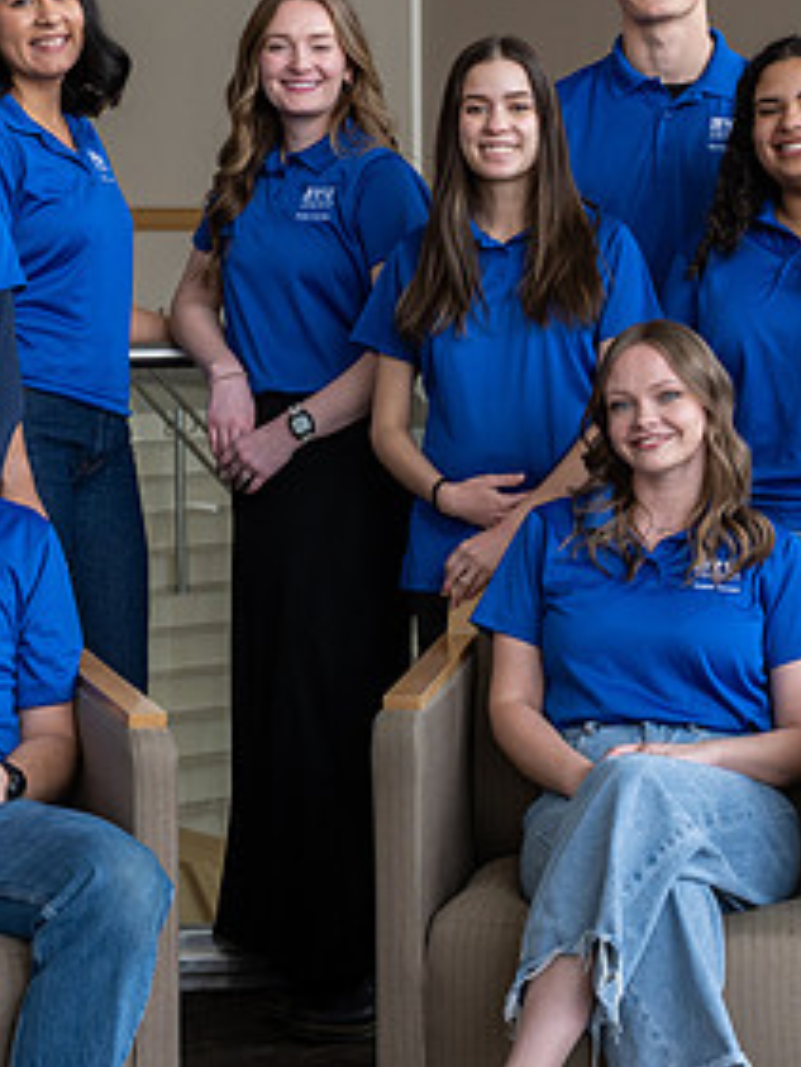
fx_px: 3206
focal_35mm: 104
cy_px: 339
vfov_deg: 18.8
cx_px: 143
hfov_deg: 14.2
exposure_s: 1/125
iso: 250
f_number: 5
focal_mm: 32.5
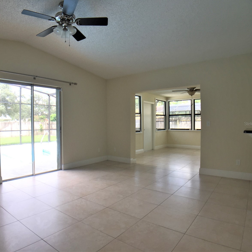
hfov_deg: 46.7
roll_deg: +0.5
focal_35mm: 35
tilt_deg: -1.5
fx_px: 288
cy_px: 123
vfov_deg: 47.2
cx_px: 92
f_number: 2.2
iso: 32
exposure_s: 1/120
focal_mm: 4.15
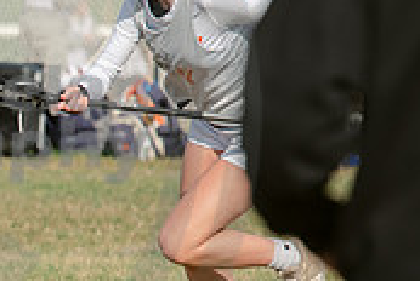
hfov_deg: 1.9
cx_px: -449
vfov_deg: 1.3
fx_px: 12844
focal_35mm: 1099
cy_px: 366
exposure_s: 1/1600
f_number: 5
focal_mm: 200
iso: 250
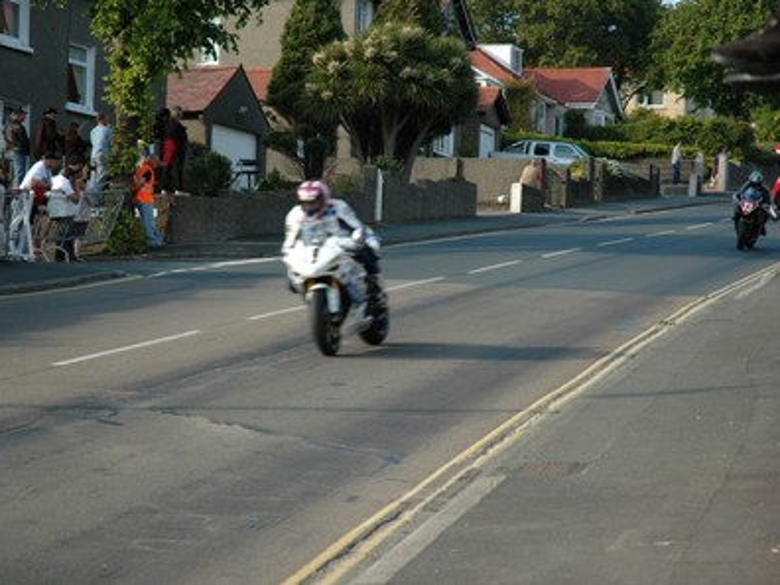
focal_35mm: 115
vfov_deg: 12.9
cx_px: 407
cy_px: 292
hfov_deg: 17.1
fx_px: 2591
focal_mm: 70
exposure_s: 1/320
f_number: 4.5
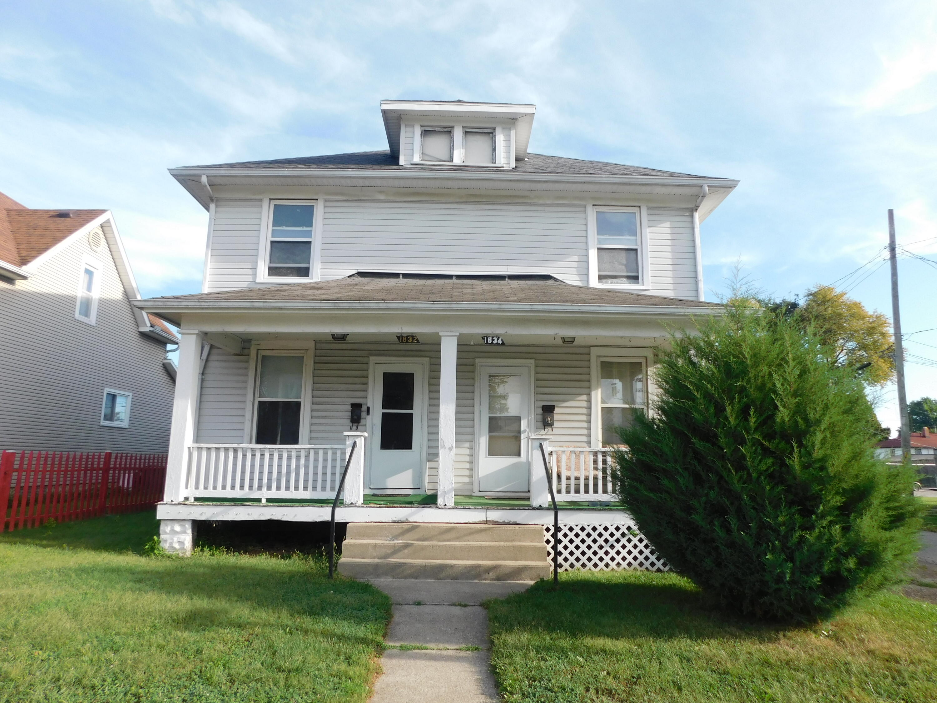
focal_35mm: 23
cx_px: 468
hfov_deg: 73.9
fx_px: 623
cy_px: 352
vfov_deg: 58.9
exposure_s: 1/640
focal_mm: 4
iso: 125
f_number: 3
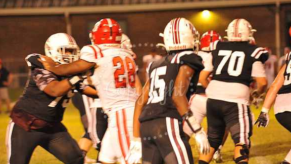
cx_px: 145
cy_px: 91
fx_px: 1628
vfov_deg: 5.8
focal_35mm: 211
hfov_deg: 10.2
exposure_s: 1/160
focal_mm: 200
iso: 5000
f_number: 5
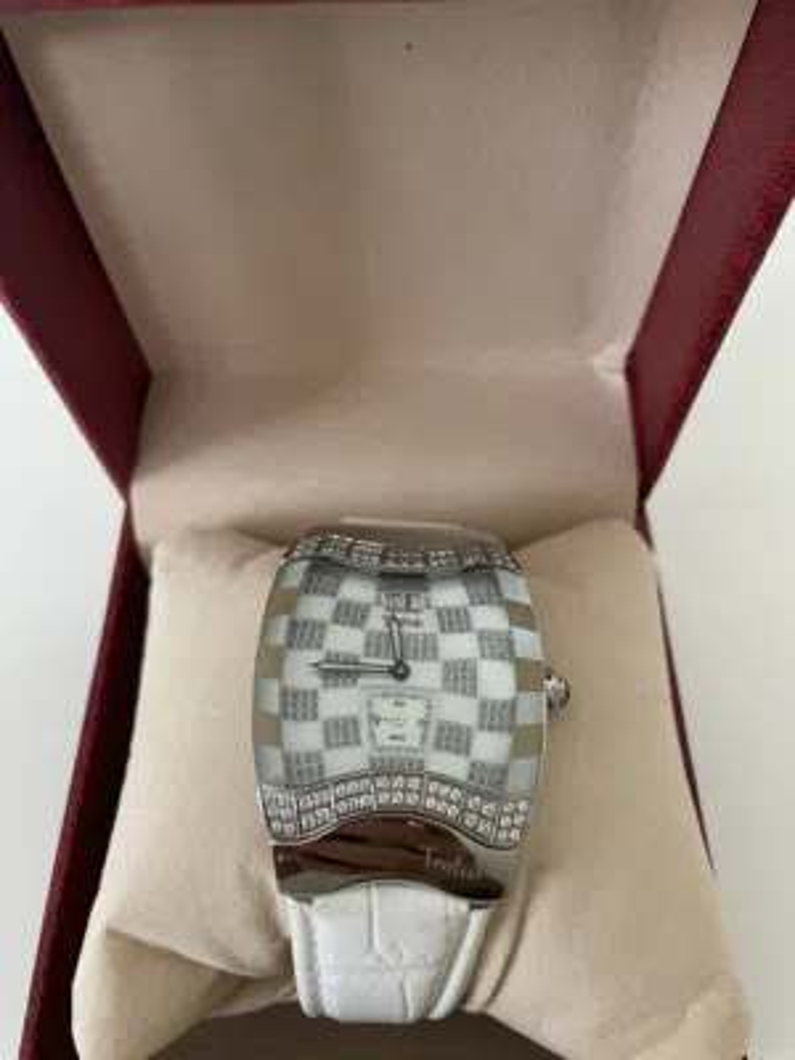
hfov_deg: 53.1
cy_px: 530
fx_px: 796
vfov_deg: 67.3
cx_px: 398
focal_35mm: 26
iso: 200
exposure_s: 1/60
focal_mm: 4.2
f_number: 1.6
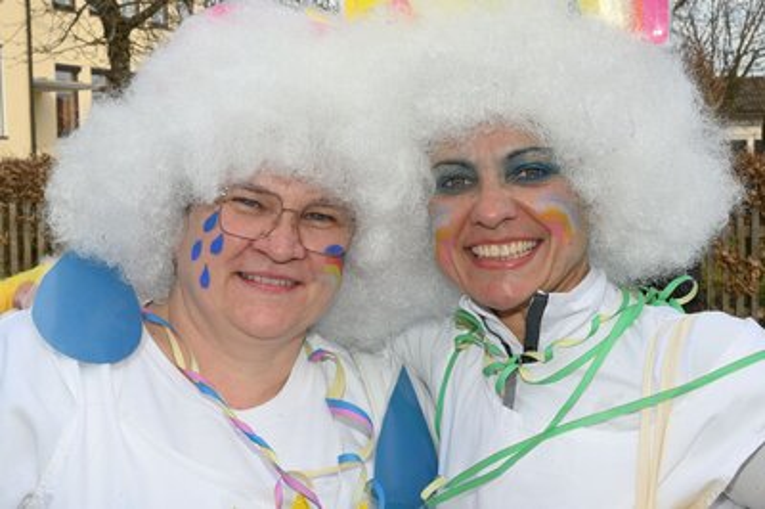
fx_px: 1231
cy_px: 254
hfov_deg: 34.5
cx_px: 382
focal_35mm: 58
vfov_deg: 23.3
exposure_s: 1/200
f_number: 22
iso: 1000
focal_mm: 58
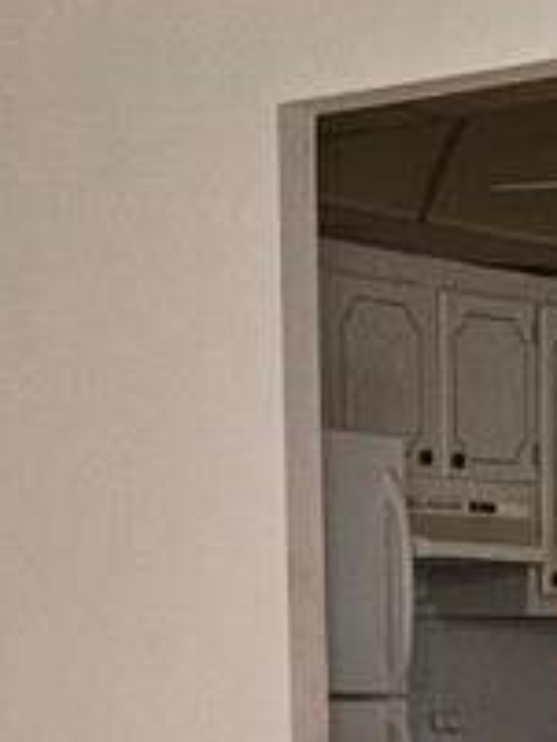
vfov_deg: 12.8
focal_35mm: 137
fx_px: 2936
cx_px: 439
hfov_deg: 10.8
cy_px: 1403
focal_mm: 5.4
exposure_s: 1/120
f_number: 1.8
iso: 100
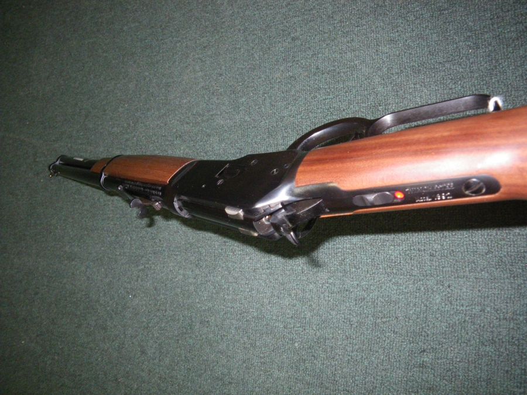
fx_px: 426
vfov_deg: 49.7
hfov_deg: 63.4
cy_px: 198
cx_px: 264
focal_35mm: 28
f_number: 3.5
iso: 400
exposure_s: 1/50
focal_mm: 5
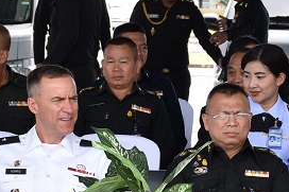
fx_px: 1990
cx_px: 342
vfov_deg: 5.5
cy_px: 202
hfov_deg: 8.2
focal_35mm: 248
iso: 320
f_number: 8
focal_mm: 50
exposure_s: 1/250
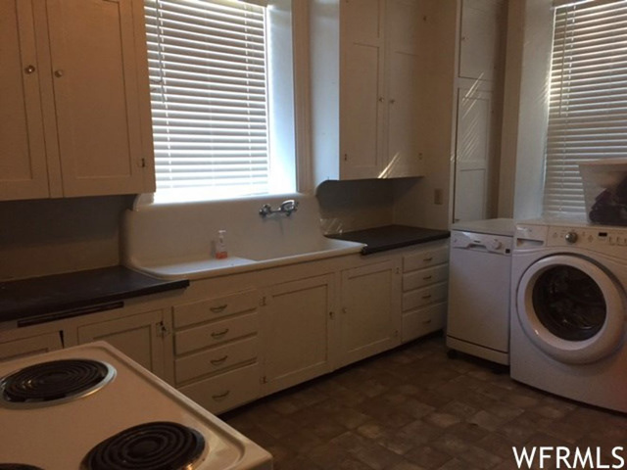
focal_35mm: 29
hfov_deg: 61.7
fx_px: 525
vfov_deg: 48.2
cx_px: 314
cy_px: 235
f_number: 2.2
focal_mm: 4.15
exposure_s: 1/30
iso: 125
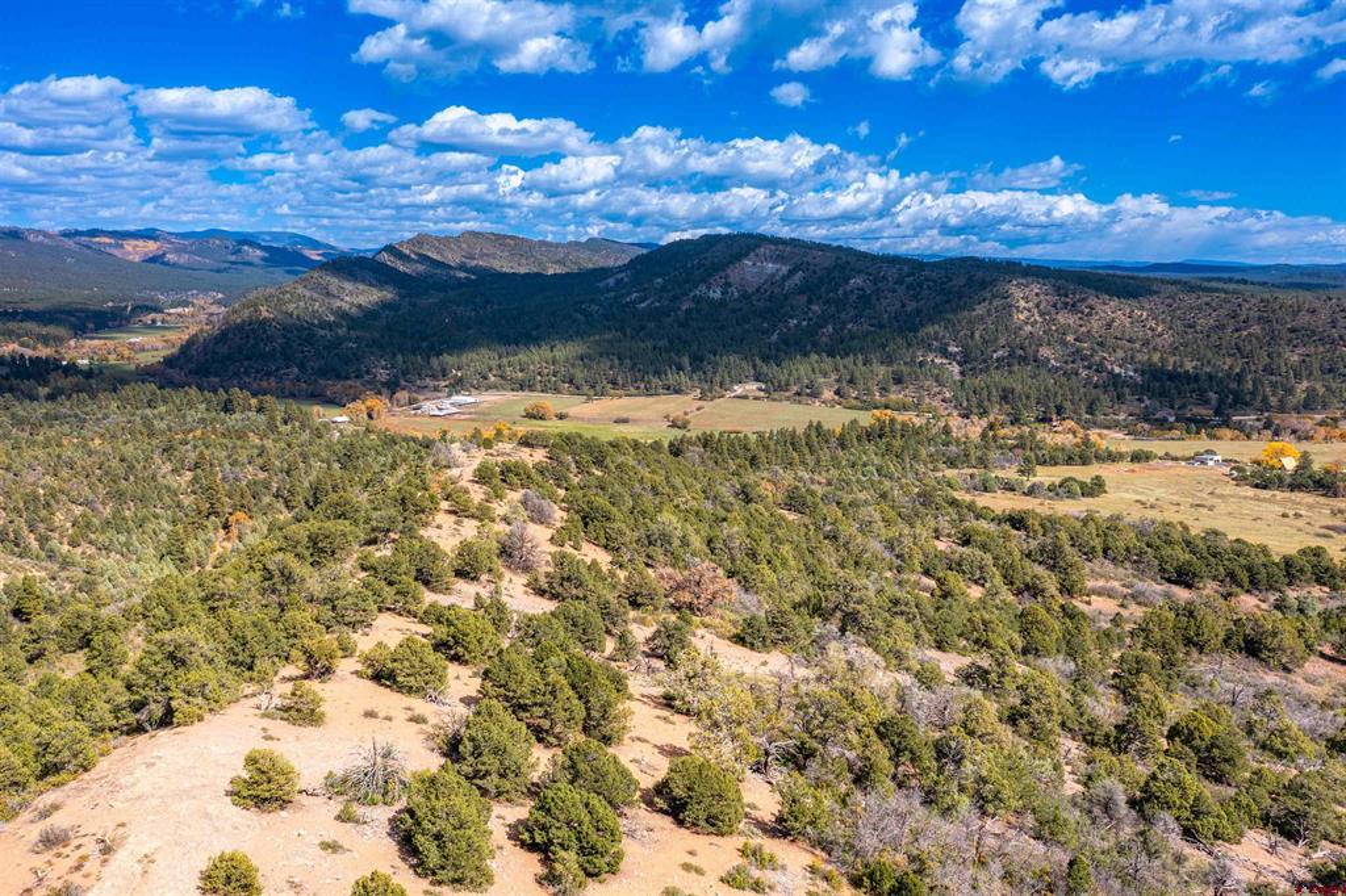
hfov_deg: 65.5
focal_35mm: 28
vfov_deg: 46.4
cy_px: 448
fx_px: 1046
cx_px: 673
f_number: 5.6
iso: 100
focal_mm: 10.26
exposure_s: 1/640
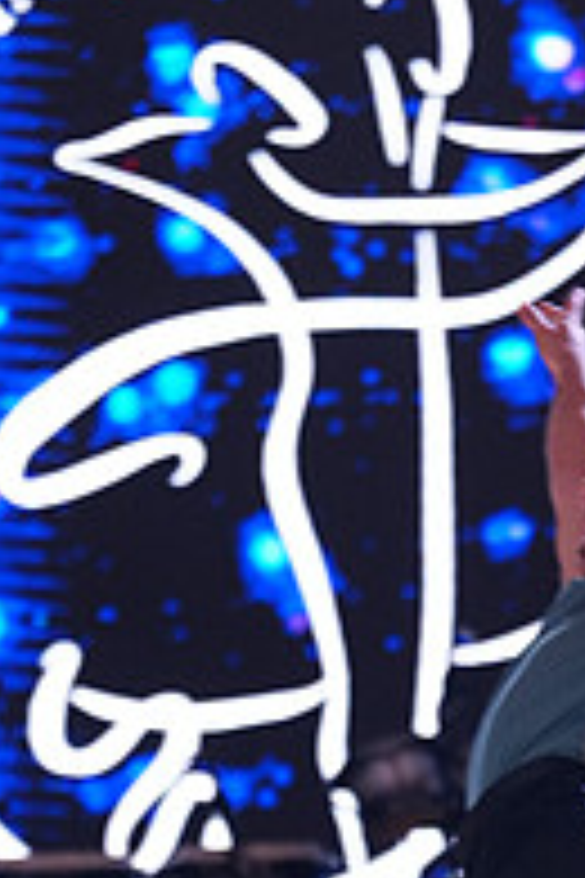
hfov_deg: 3.2
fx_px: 10578
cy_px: 1148
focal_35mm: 434
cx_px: 650
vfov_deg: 4.7
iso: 2000
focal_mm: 146
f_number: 2.8
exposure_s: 1/400
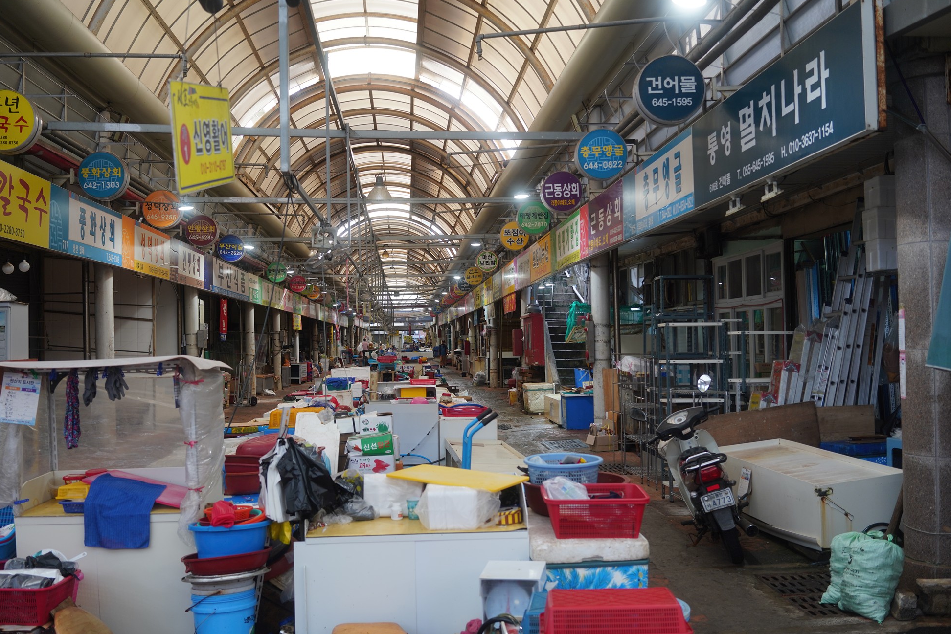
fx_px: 951
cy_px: 312
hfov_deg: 53.1
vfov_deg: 36.9
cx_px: 464
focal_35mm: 36
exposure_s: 1/100
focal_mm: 35
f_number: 4
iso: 400
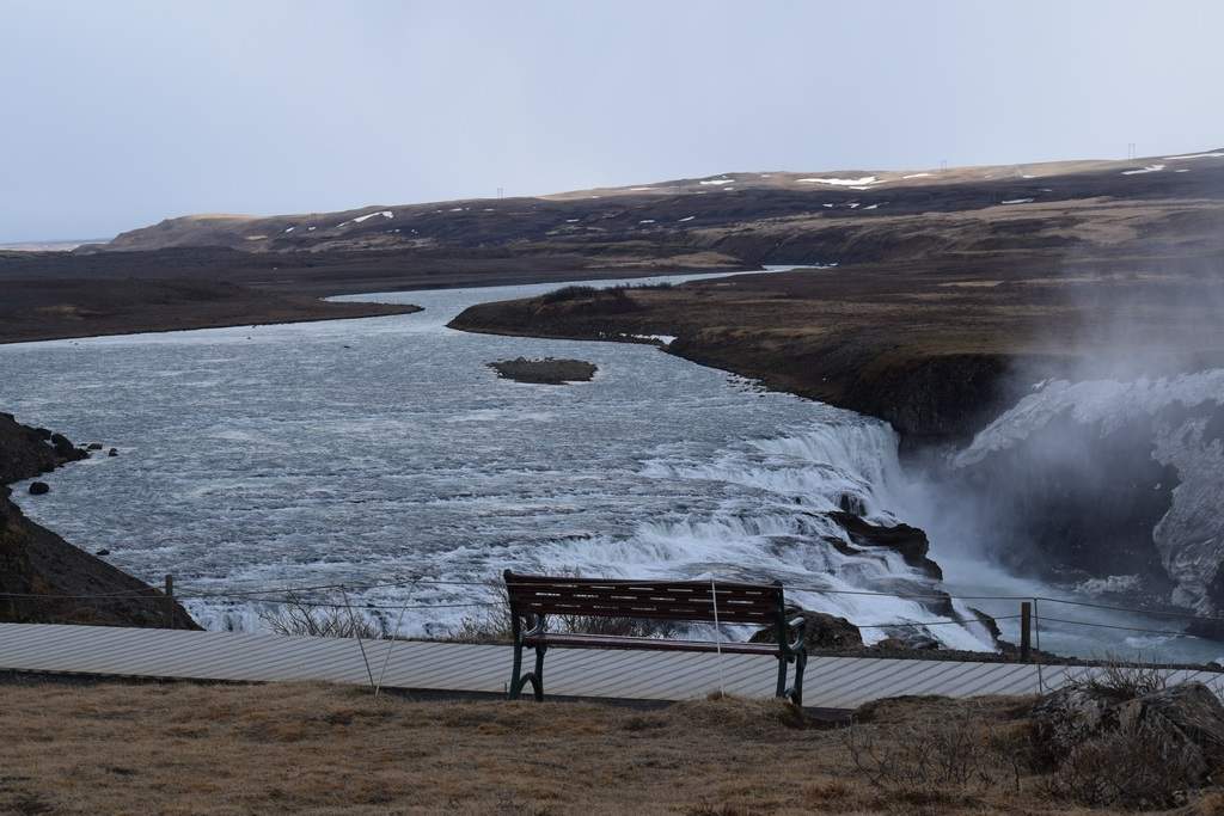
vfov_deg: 16.6
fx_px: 2805
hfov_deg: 24.6
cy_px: 408
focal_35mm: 82
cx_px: 612
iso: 200
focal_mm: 55
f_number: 8
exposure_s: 1/250
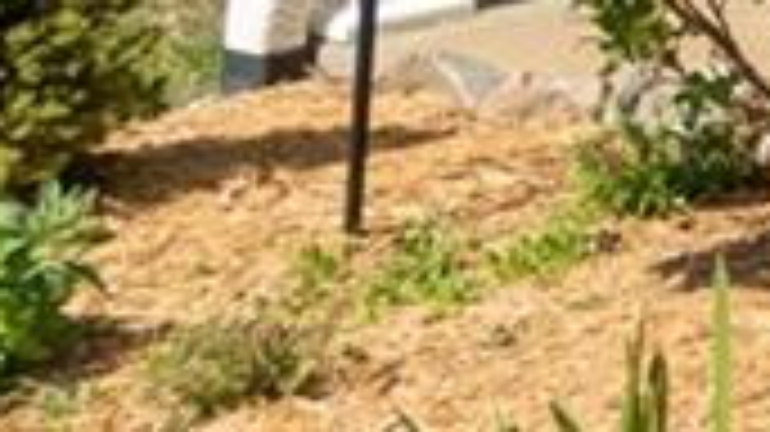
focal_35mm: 157
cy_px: -731
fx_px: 3204
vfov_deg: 7.1
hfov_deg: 10.2
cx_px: 2278
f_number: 7.1
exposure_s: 1/1000
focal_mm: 25
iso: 320
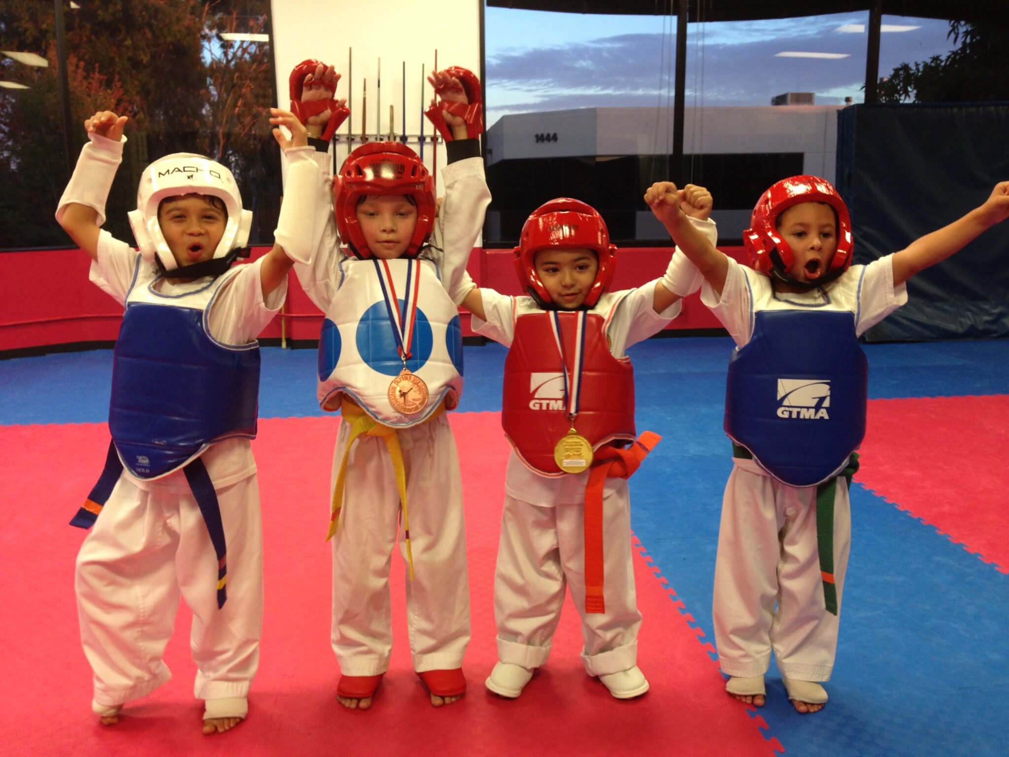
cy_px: 378
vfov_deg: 42.9
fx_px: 962
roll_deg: -1.3
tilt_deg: -11.0
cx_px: 504
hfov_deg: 55.4
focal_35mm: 33
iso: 80
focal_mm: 4.12
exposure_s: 1/20
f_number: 2.4
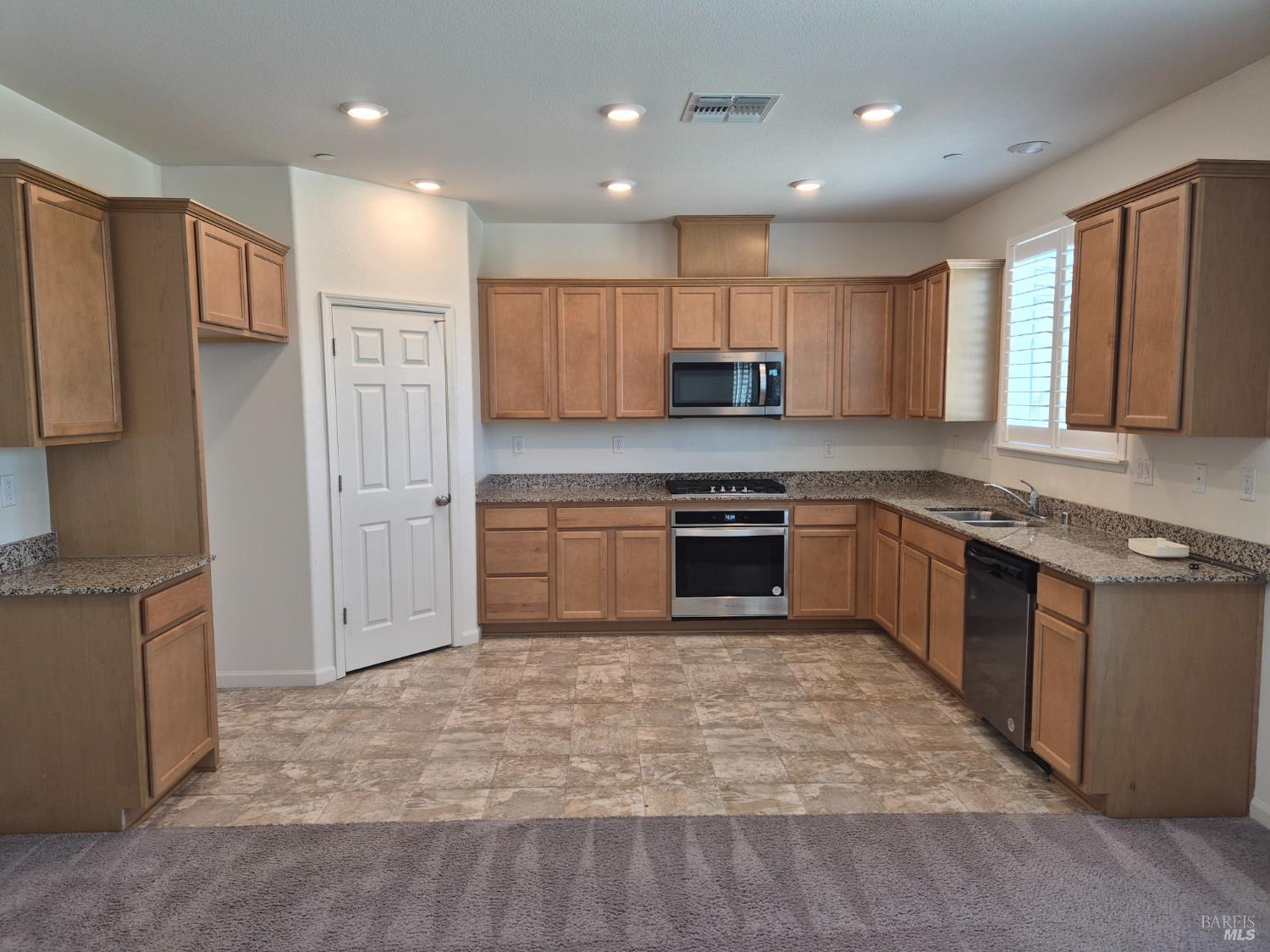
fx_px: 844
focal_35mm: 23
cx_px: 635
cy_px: 476
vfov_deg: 58.9
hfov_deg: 73.9
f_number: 1.8
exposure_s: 1/120
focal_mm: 5.4
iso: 64
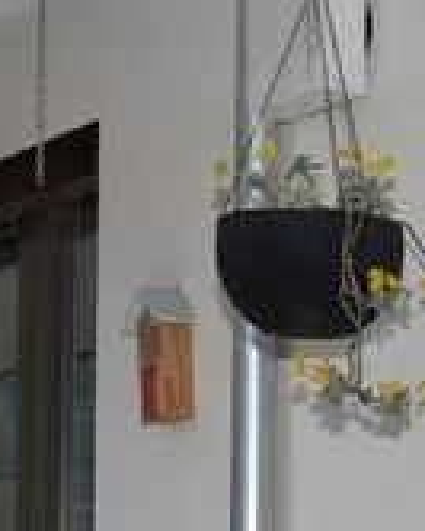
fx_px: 1999
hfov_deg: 12.1
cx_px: 380
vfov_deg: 14.5
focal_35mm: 127
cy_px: 688
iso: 100
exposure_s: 1/200
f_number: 8
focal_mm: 13
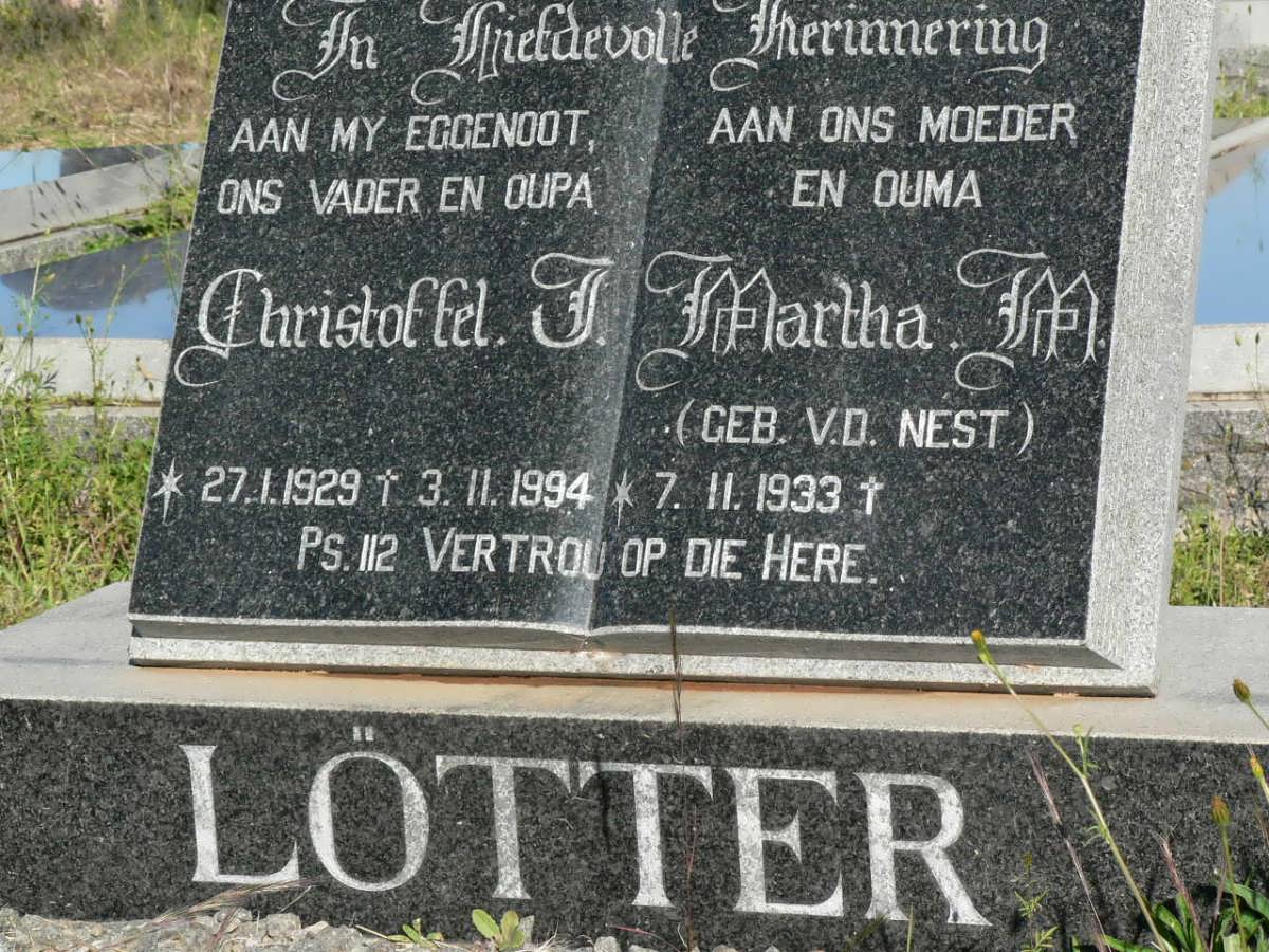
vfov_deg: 13.2
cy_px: 476
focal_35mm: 112
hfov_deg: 17.6
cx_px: 634
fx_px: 4106
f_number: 5
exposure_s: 1/400
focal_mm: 18.6
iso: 100
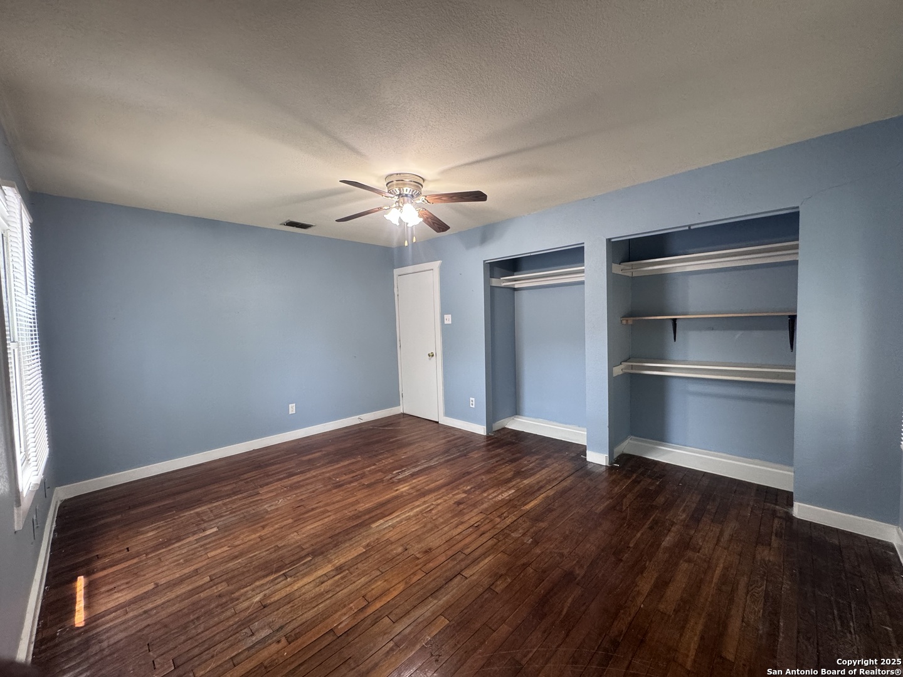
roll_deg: +1.5
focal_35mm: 14
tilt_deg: -3.4
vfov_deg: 85.7
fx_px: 365
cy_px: 338
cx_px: 452
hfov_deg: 102.1
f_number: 2.2
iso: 250
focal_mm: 2.22
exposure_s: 1/60
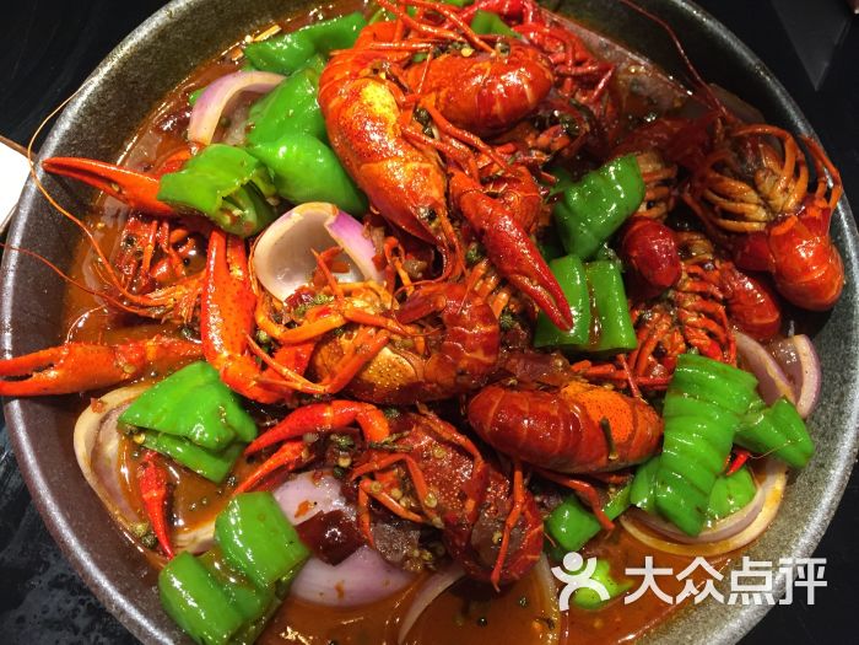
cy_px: 322
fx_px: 720
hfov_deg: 61.7
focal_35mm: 29
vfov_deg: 48.2
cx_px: 430
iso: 320
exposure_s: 1/33
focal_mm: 4.15
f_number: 2.2
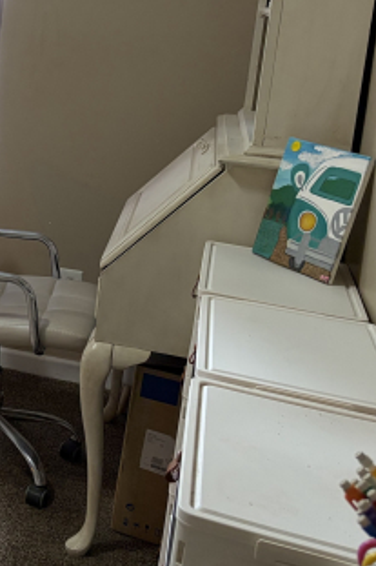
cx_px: -161
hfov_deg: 20.5
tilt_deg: -9.7
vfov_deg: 33.8
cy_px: 136
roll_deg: -3.4
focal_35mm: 58
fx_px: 910
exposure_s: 1/120
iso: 250
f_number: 1.6
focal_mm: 5.96
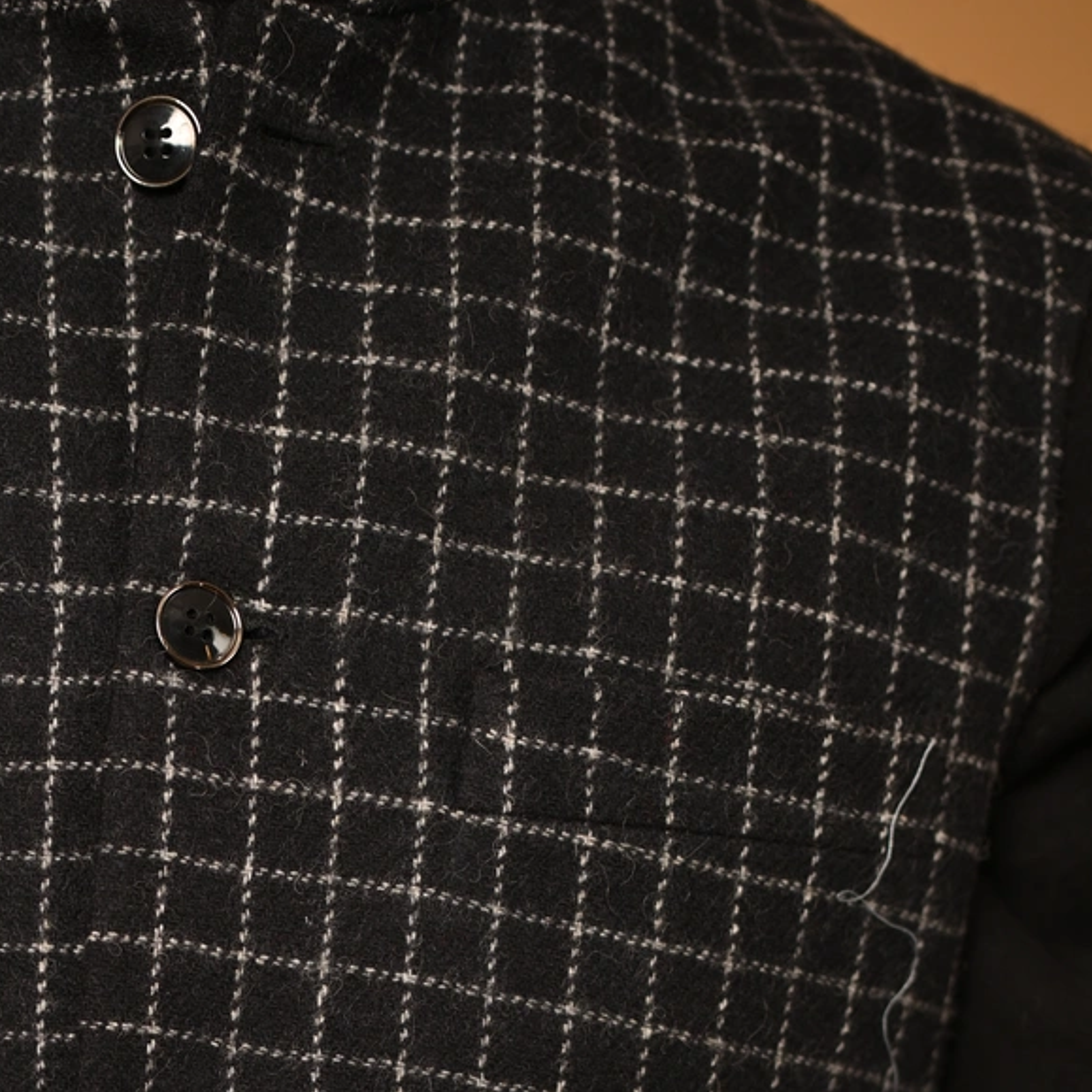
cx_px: 60
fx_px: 4319
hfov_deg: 14.2
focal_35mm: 121
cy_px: 1488
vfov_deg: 13.8
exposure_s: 1/1250
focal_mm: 50
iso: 200
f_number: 2.2
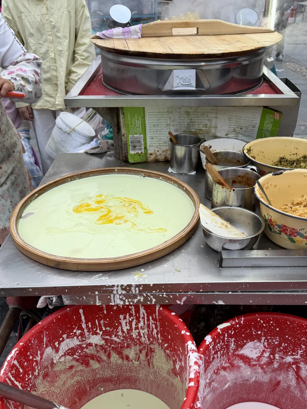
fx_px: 355
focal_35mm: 30
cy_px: 248
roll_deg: -1.2
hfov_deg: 46.7
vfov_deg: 59.4
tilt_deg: -35.4
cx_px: 168
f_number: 1.78
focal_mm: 6.76
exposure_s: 1/124
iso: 50
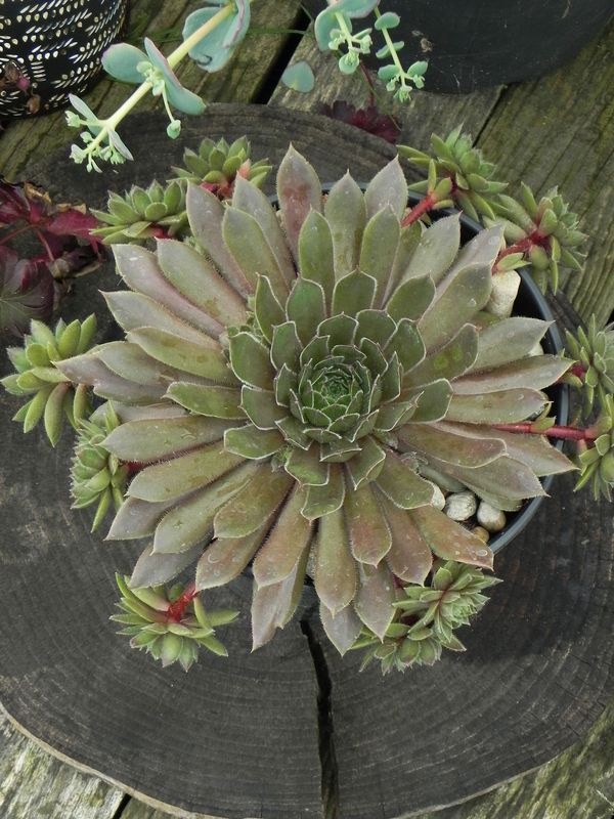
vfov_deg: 26.0
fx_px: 1774
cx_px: 307
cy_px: 410
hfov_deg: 19.6
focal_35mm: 75
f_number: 4.5
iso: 160
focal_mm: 13.4
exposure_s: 1/200
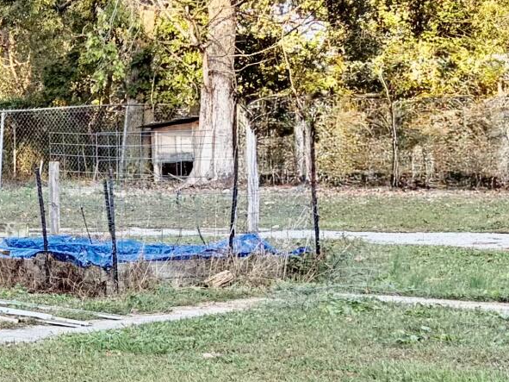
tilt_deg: -1.6
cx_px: -125
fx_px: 1941
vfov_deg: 11.2
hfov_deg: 14.4
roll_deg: -0.1
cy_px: 333
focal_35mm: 132
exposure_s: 1/548
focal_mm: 5.96
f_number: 1.6
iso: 64
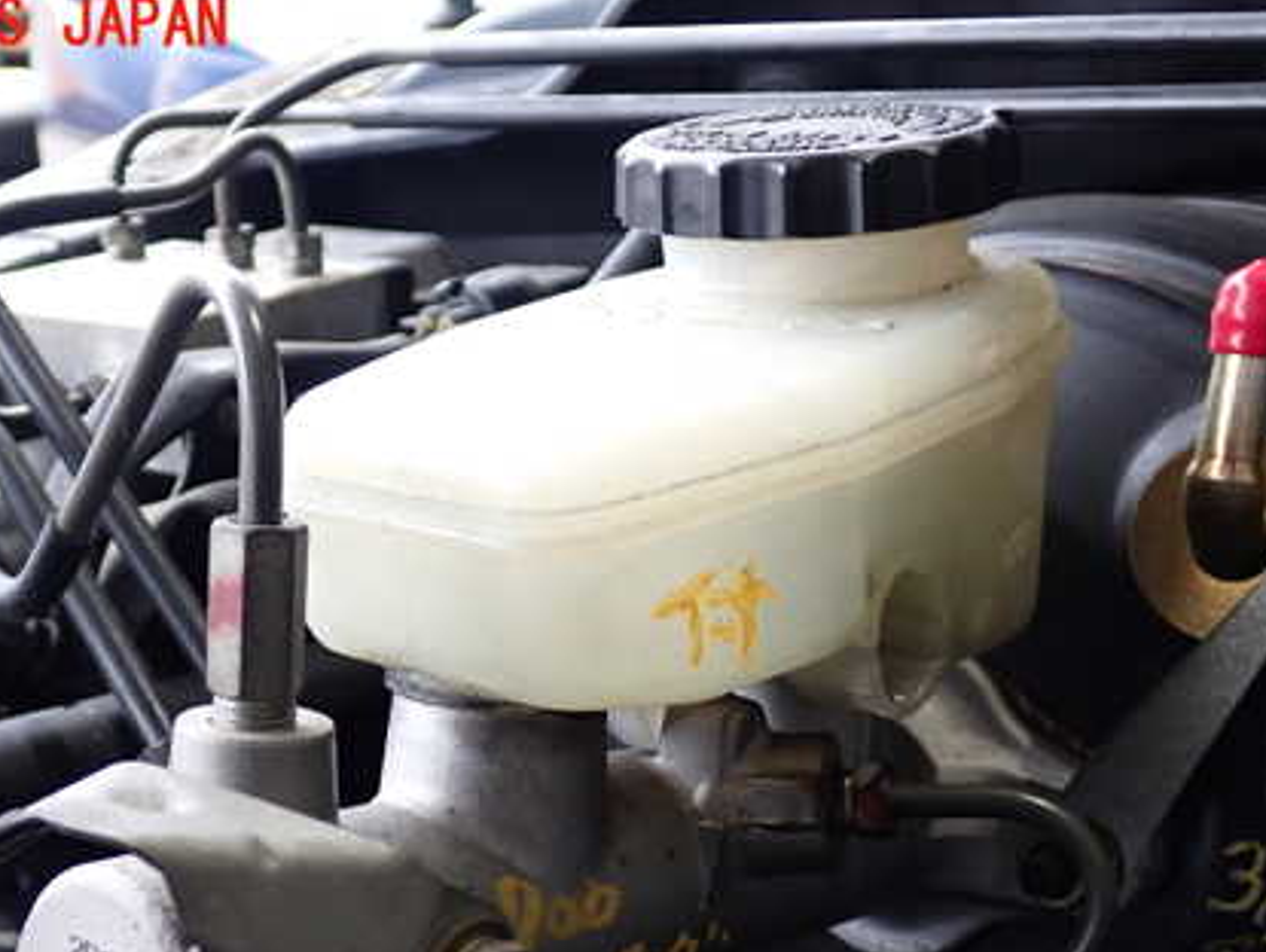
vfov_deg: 27.8
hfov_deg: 36.8
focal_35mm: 52
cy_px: 674
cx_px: 589
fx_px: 1903
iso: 200
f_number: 2.5
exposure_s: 1/40
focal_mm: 6.37
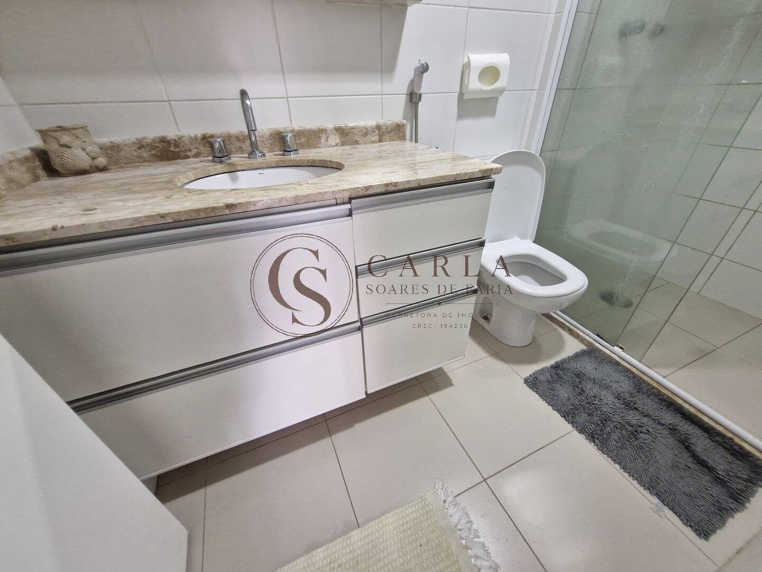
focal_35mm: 13
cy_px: 286
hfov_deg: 106.2
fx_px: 286
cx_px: 381
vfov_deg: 89.9
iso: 400
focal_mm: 1.74
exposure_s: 1/60
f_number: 2.2
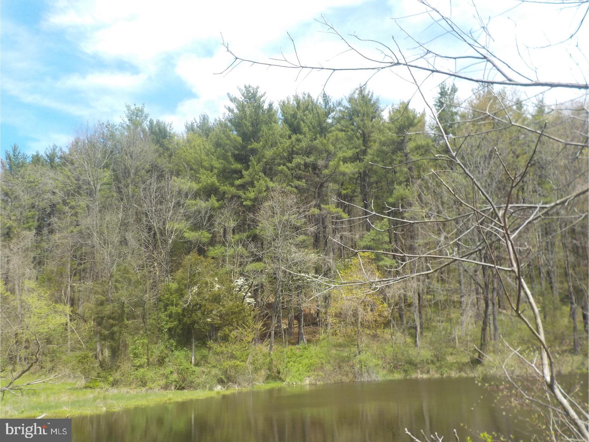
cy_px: 221
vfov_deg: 46.8
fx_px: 510
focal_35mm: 30
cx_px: 294
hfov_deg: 60.0
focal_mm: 4.1
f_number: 3.3
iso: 125
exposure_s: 1/400
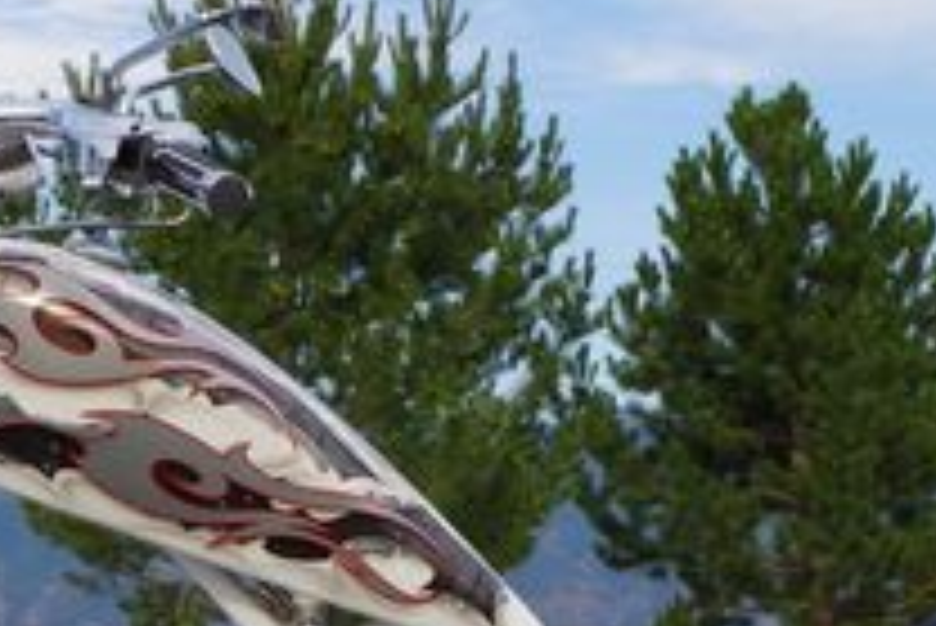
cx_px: 184
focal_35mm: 120
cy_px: 597
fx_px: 3122
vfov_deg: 11.3
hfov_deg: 16.9
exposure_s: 1/125
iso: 200
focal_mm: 26.25
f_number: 11
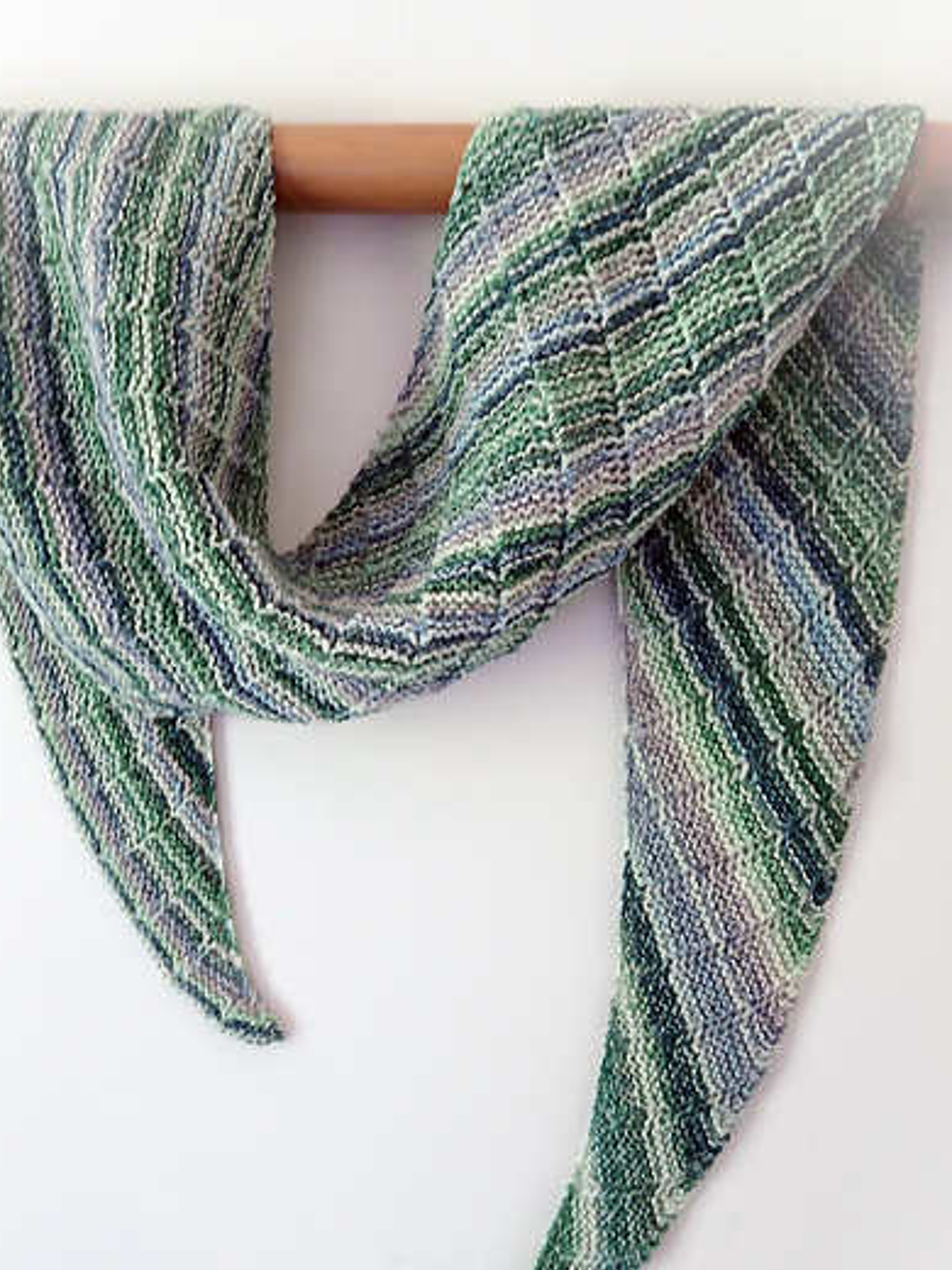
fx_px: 1173
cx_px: 393
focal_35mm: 32
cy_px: 742
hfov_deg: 44.0
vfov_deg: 56.5
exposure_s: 1/50
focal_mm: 3.98
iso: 200
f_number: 1.8
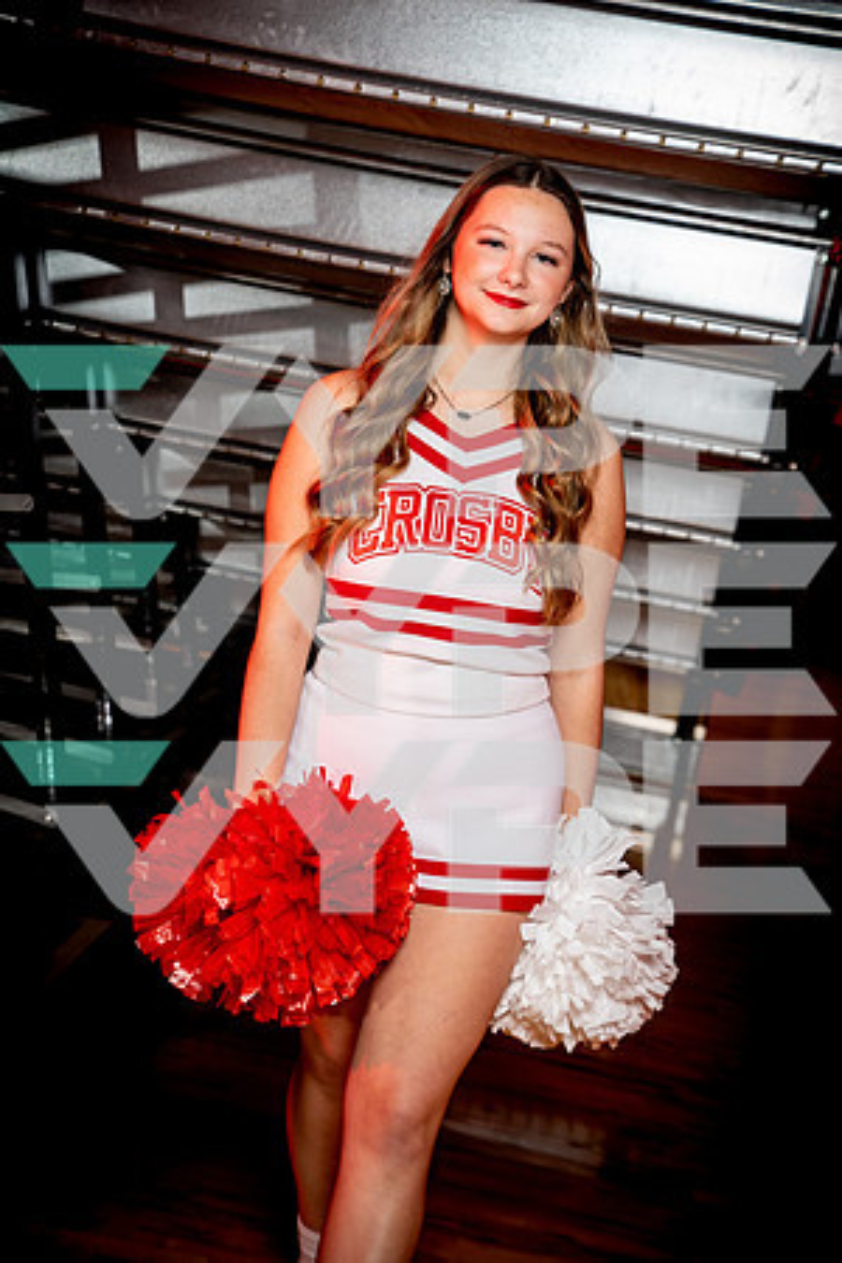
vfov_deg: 31.4
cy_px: 632
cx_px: 421
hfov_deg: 21.2
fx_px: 2245
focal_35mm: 64
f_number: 4.5
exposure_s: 1/250
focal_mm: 64
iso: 400
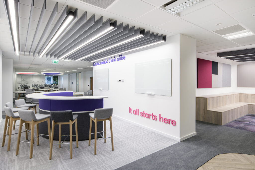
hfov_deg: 86.9
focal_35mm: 19
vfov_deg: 64.6
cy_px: 85
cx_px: 128
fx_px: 135
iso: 160
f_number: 13
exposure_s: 1/6
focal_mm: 19
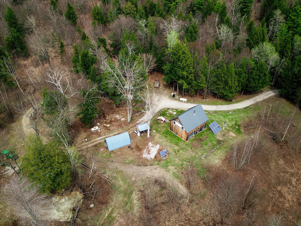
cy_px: 113
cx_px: 150
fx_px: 226
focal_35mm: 26
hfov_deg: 67.3
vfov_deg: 53.1
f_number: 2.2
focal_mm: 4.73
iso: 100
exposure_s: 1/950
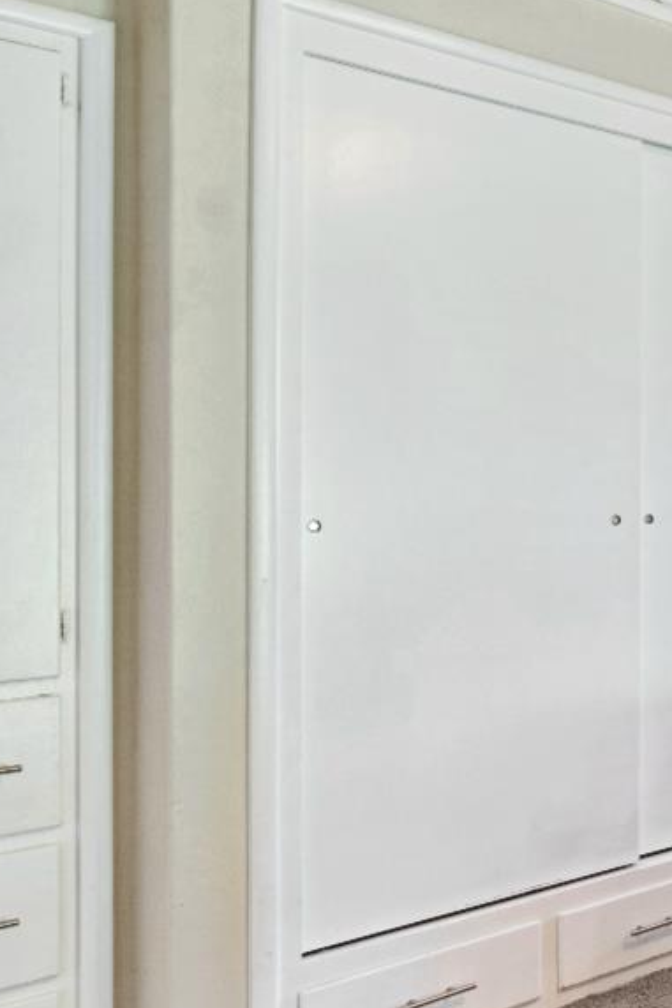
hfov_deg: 19.7
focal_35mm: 43
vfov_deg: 45.1
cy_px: 506
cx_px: 1295
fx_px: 1212
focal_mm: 11
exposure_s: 1/5
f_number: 8
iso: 400
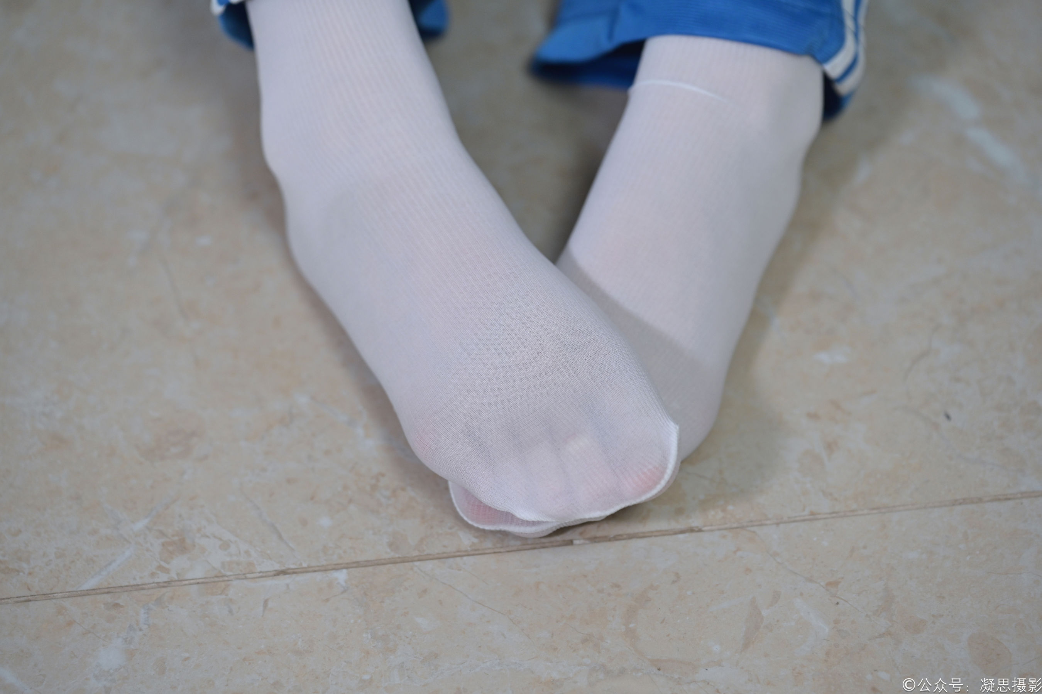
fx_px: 4341
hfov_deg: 13.7
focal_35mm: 150
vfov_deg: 9.1
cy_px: 347
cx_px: 521
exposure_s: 1/100
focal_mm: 150
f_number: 3.5
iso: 900
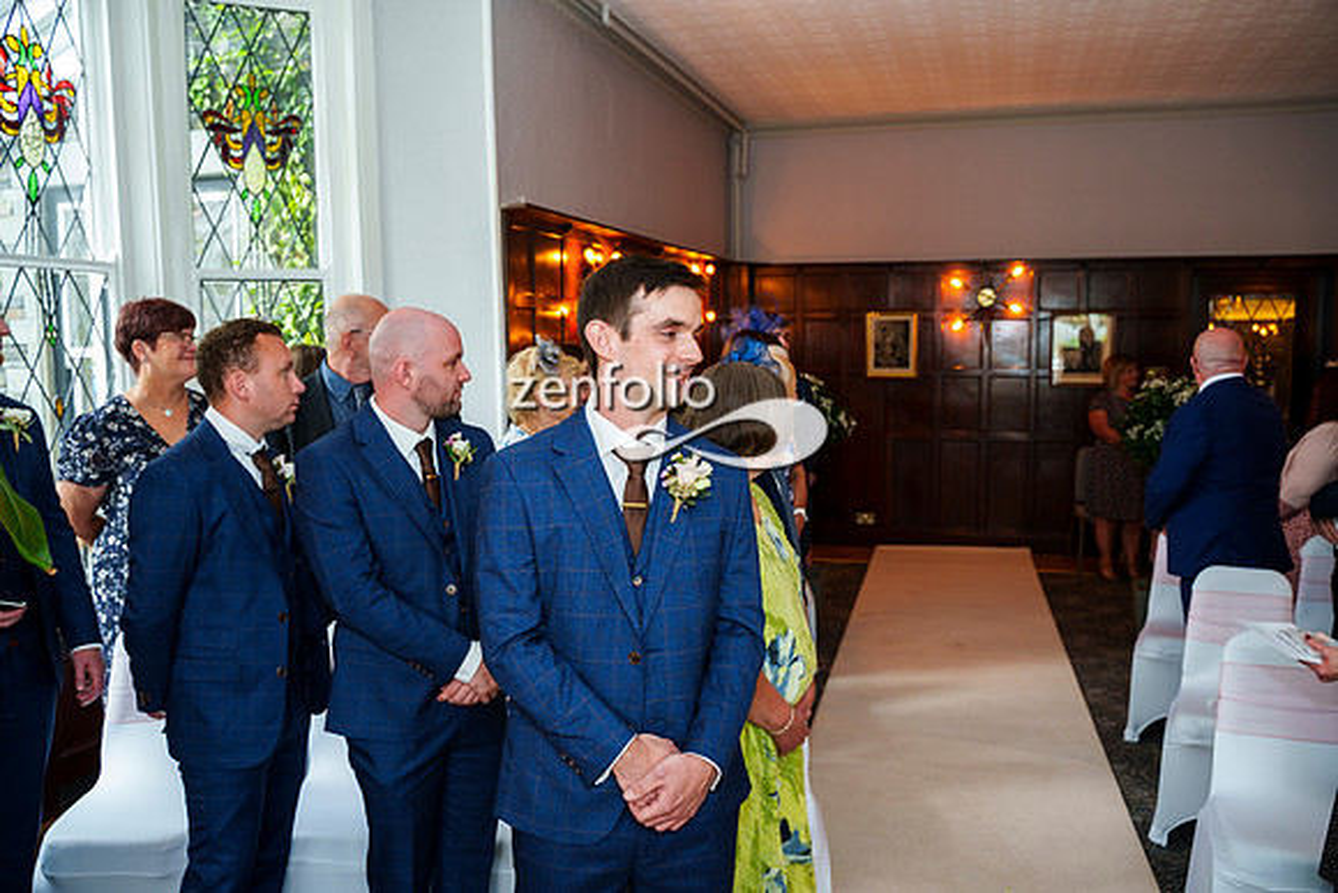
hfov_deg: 65.5
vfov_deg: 46.4
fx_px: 1041
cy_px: 446
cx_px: 669
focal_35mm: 28
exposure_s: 1/60
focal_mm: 28
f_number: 4.5
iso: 640
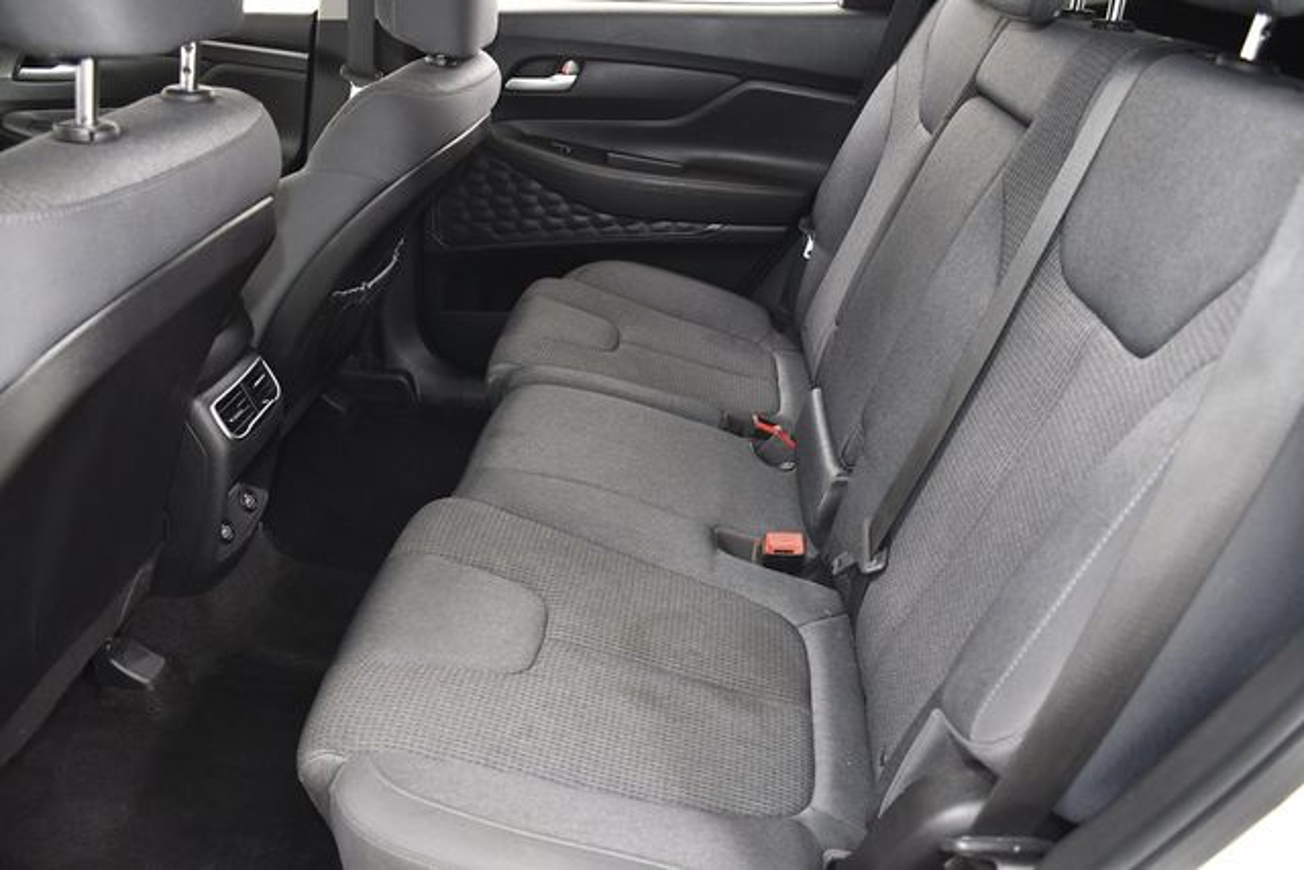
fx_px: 978
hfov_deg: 67.4
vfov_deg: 48.0
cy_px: 435
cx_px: 652
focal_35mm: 27
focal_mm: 18
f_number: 4
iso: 1250
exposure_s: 1/60
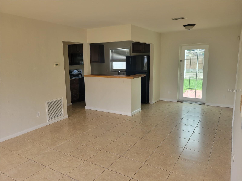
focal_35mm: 26
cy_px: 90
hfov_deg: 67.3
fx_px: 182
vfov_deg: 53.1
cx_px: 121
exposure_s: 1/120
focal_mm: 5.4
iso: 40
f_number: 1.8
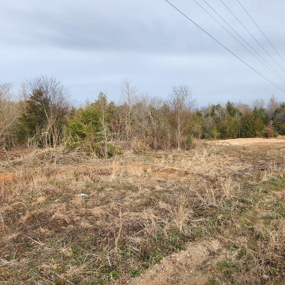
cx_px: 182
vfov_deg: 57.3
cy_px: 140
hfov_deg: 56.5
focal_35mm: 28
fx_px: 261
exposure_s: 1/312
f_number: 1.8
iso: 20
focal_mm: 5.4
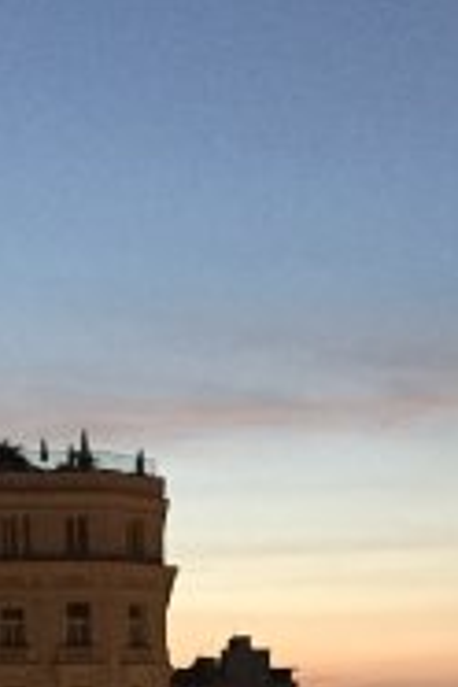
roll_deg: +0.7
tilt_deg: -10.9
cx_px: 194
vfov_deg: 17.8
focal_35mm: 99
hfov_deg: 13.8
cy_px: 1112
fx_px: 1889
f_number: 2.2
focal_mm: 4.15
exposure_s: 1/15
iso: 640
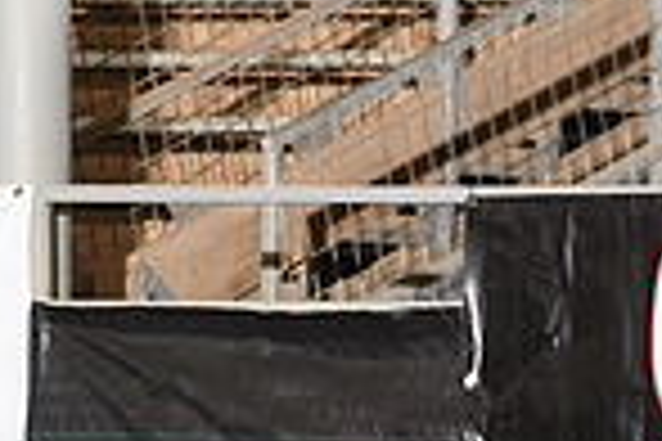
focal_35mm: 867
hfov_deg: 2.4
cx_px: 1288
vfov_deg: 1.6
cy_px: 835
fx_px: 15942
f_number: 5.6
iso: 1000
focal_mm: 220
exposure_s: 1/250
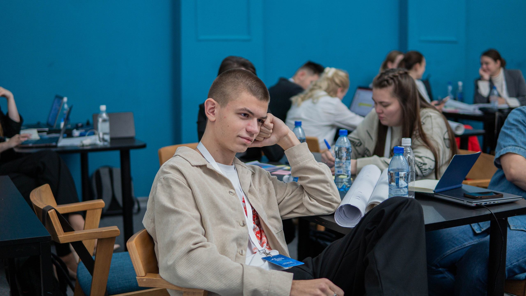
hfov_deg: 43.6
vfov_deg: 25.4
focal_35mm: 47
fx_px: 658
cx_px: 263
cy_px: 148
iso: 200
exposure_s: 1/80
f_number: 1.4
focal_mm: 30
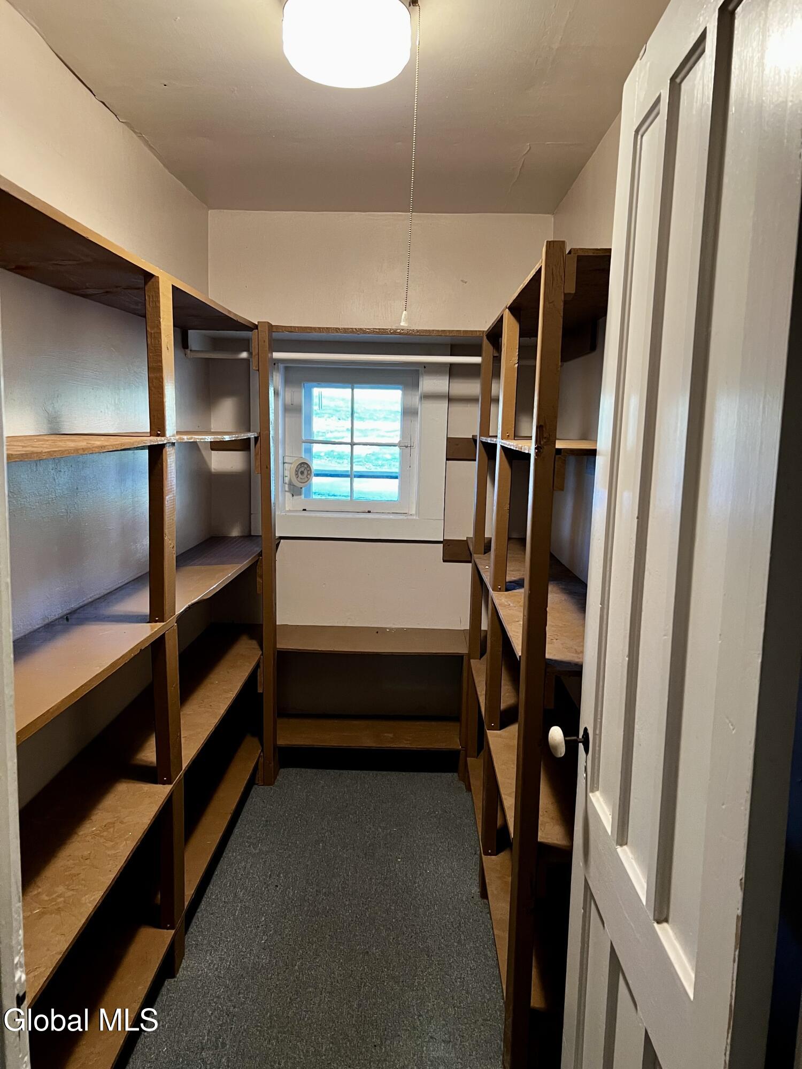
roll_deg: -0.7
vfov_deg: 67.3
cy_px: 534
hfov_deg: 53.1
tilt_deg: -9.1
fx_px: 803
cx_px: 401
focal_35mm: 26
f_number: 1.5
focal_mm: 5.7
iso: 250
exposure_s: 1/60
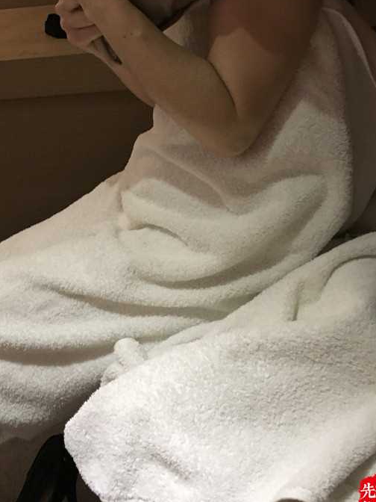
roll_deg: +8.1
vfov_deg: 40.5
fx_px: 666
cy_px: 149
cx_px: 119
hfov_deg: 31.2
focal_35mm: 46
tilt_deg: -23.8
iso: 400
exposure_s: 1/17
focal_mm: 4.15
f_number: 2.2
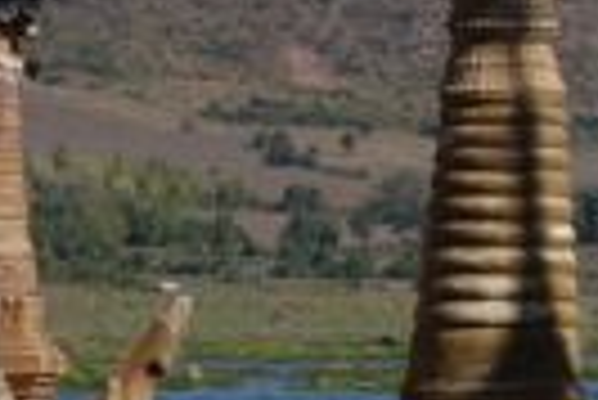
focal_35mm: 406
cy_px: -326
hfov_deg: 4.7
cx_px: 2091
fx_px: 6751
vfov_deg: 3.4
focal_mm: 19.98
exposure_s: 1/800
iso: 125
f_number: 5.6
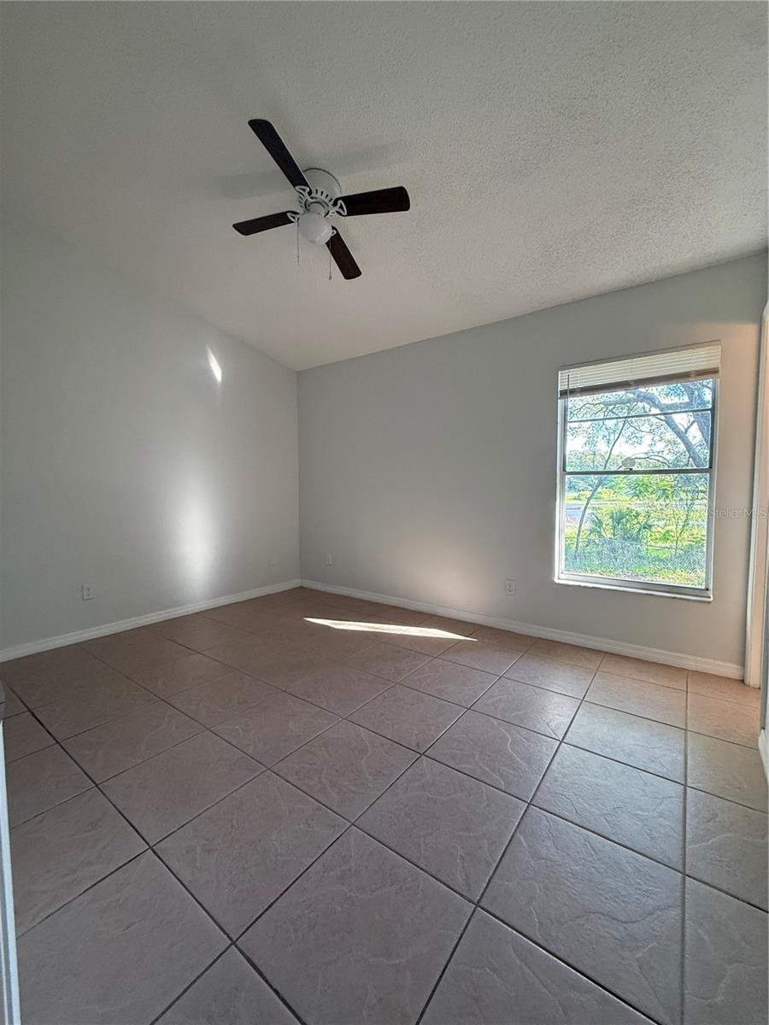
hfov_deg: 85.7
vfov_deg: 102.1
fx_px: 415
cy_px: 512
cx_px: 384
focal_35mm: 14
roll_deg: -0.7
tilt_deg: -3.1
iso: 320
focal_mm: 2.22
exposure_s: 1/120
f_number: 2.2
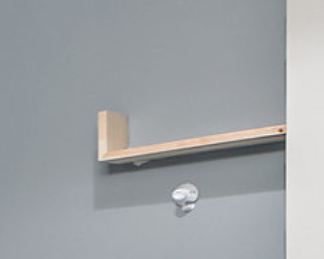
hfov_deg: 11.2
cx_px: -642
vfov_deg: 13.7
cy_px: 366
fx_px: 1026
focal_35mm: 107
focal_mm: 16
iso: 320
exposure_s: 1/2
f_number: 7.1
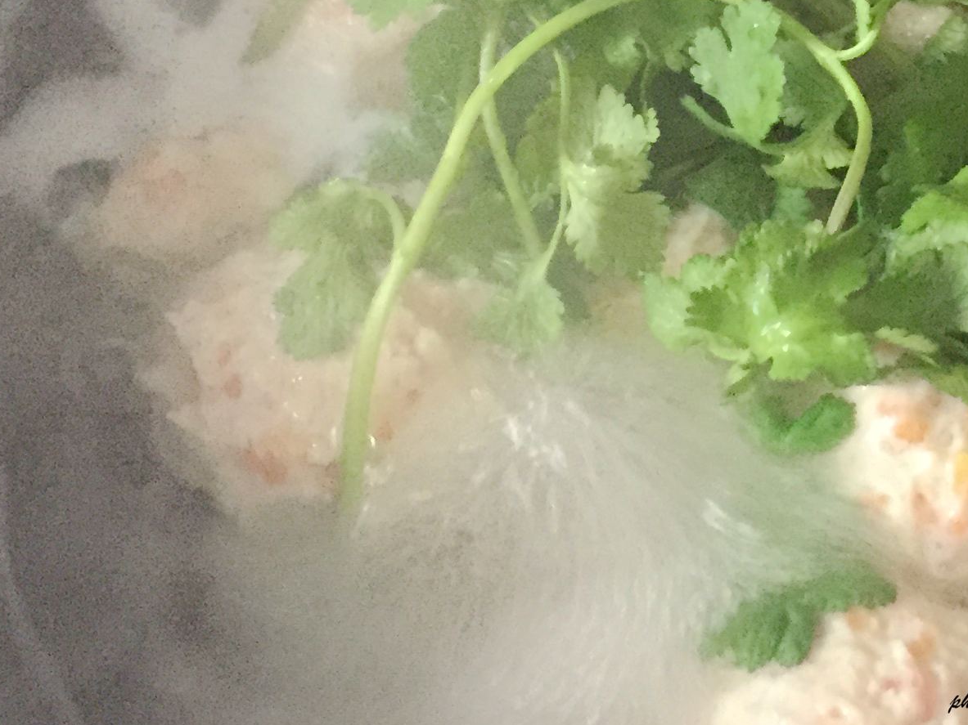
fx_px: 2237
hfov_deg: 23.6
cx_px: 923
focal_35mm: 80
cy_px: 135
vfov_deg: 18.2
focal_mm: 4.15
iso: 320
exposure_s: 1/17
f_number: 2.2
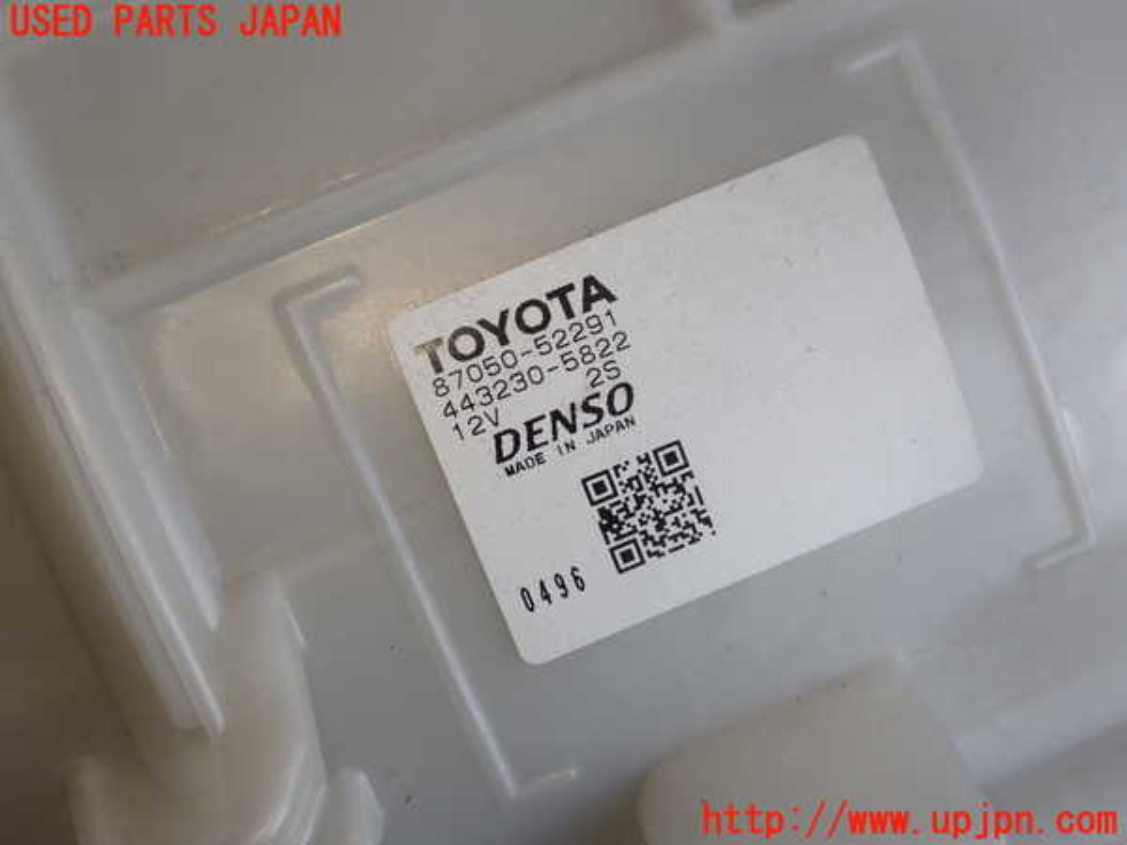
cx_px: 564
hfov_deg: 42.9
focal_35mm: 44
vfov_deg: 32.9
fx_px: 1433
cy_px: 422
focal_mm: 7.84
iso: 100
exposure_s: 1/80
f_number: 4
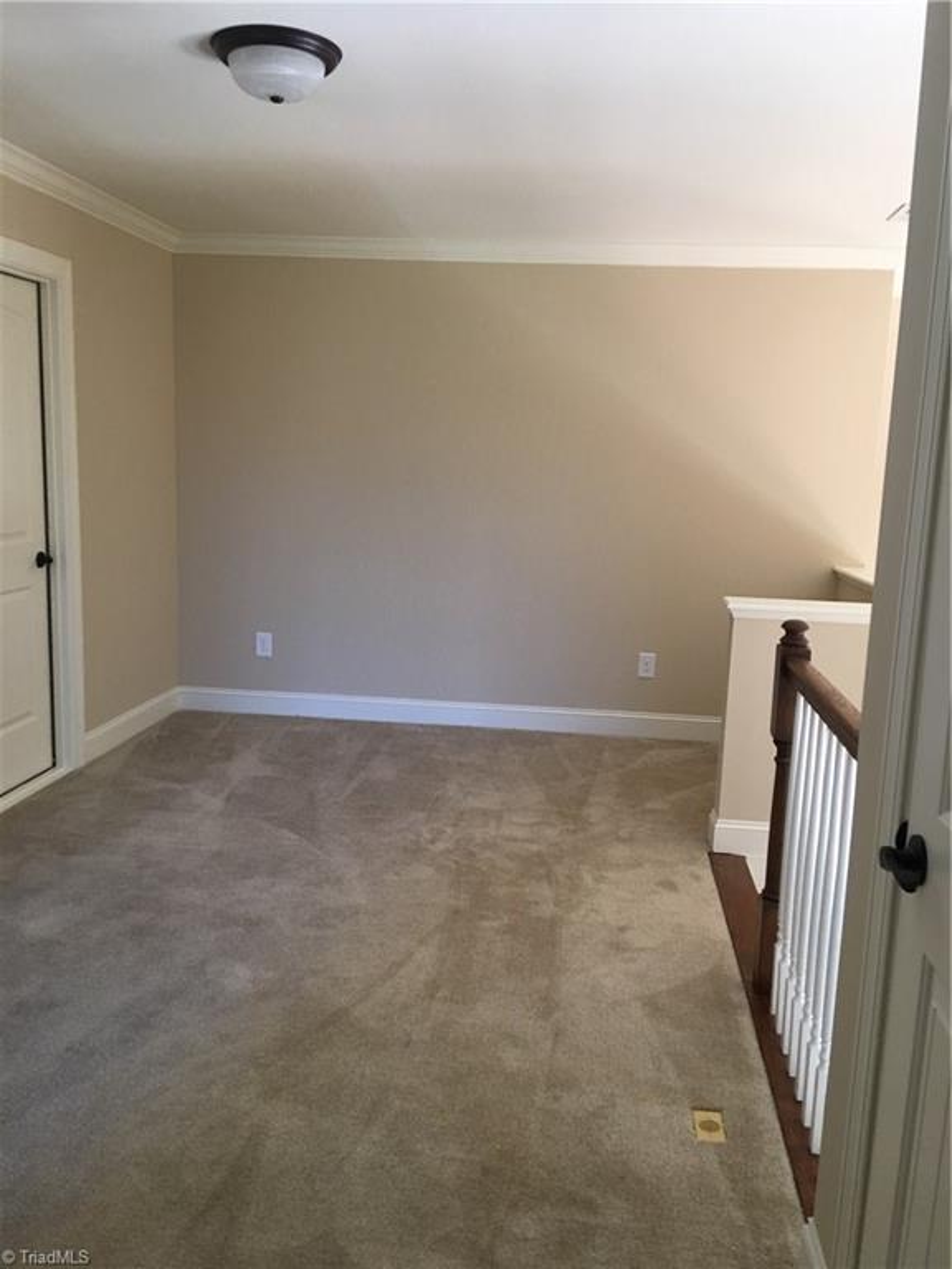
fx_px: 1063
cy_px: 634
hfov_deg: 48.2
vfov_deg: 61.7
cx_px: 476
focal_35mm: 29
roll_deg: -2.2
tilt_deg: -8.9
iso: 50
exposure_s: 1/15
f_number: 2.2
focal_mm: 4.15
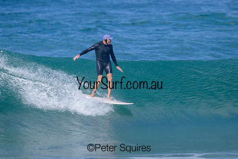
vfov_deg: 1.7
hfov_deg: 2.5
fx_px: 5496
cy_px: 56
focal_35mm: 831
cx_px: 106
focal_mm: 640
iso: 900
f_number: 11
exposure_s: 1/2000
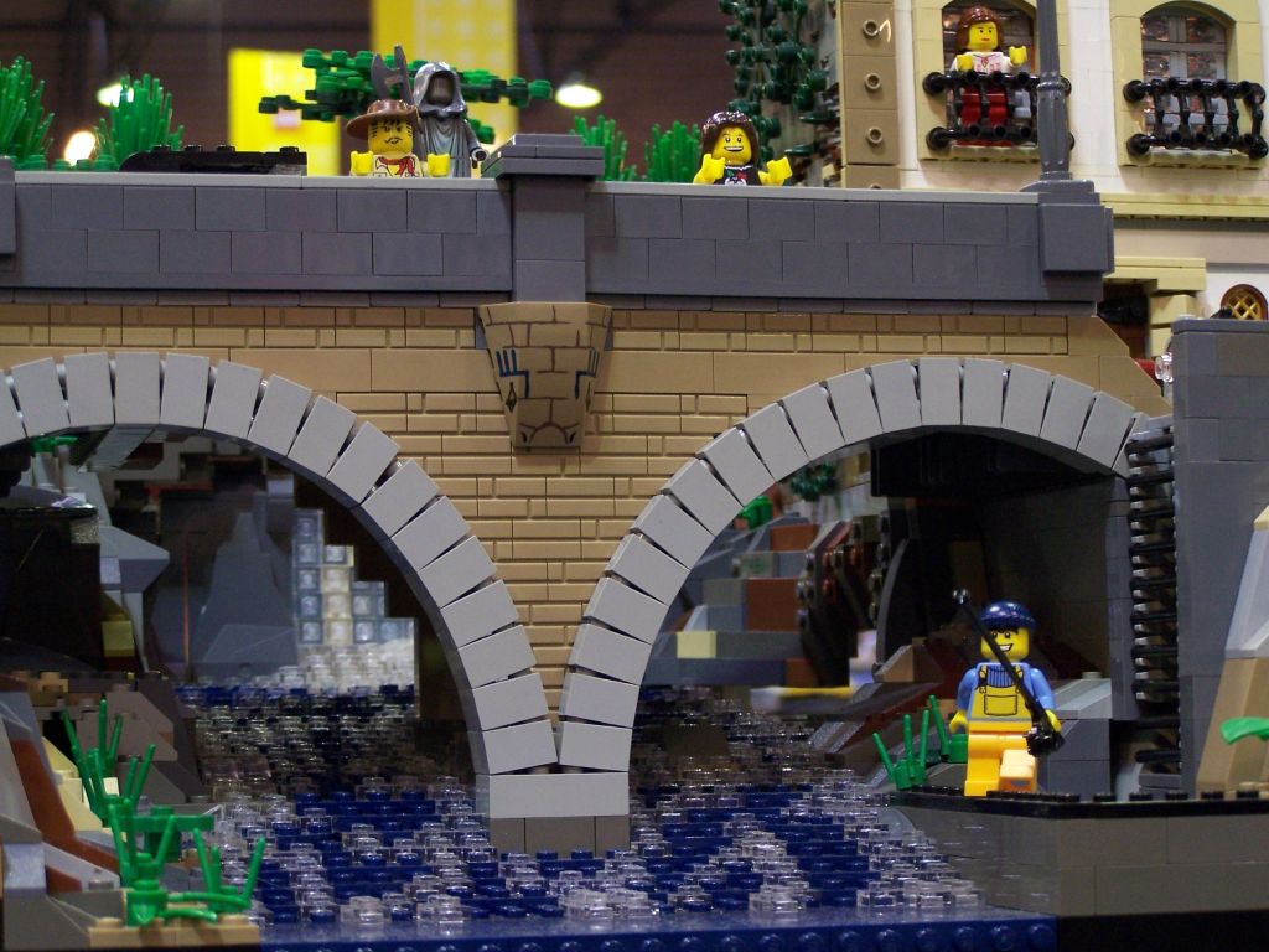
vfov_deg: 18.0
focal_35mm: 82
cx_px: 634
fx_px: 3006
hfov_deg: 23.8
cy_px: 476
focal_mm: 13.7
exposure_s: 1/8
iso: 140
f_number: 3.2
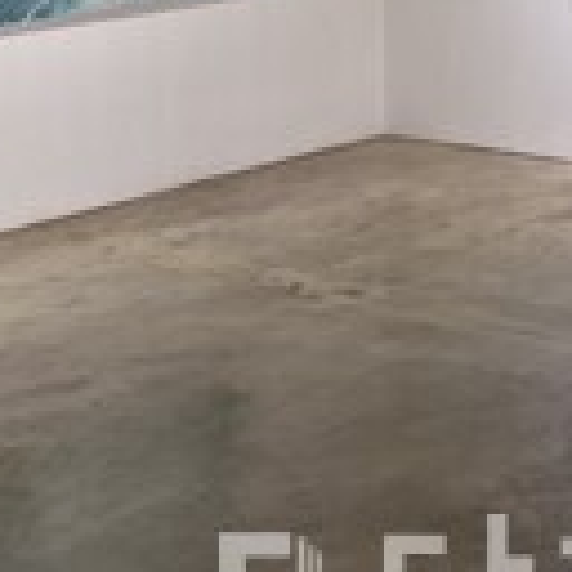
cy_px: -268
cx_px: 554
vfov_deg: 16.7
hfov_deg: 17.9
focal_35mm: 95
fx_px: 1776
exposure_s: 1/120
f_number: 1.8
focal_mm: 5.4
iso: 125
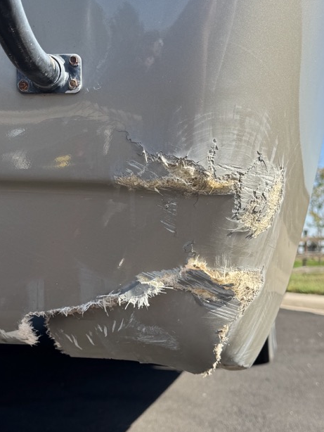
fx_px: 624
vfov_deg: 38.2
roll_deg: -0.6
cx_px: 131
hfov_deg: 29.1
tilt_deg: +3.3
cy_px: 211
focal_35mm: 50
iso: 80
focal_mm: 6.76
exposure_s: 1/1767
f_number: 1.78
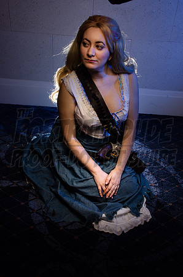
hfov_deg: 34.1
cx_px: 92
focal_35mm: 39
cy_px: 138
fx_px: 299
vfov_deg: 49.6
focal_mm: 26
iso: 200
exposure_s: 1/180
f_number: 16
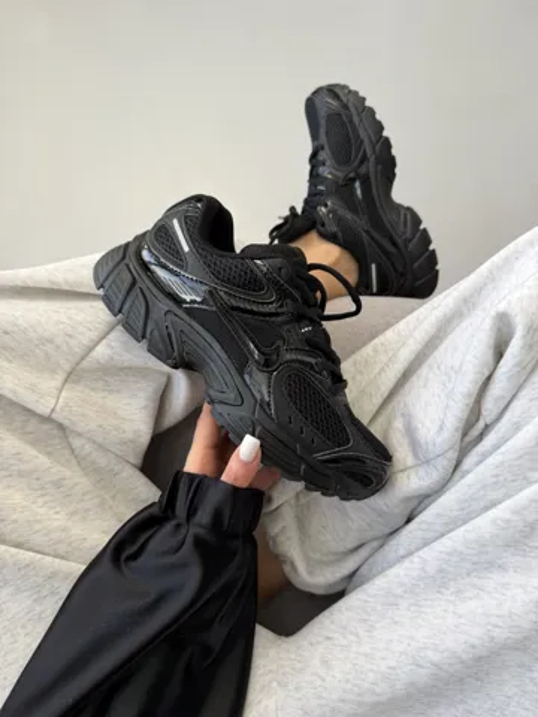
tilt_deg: -69.5
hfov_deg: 56.8
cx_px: 269
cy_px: 358
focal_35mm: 24
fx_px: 497
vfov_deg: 71.6
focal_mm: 6.76
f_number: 1.78
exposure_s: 1/121
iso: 64
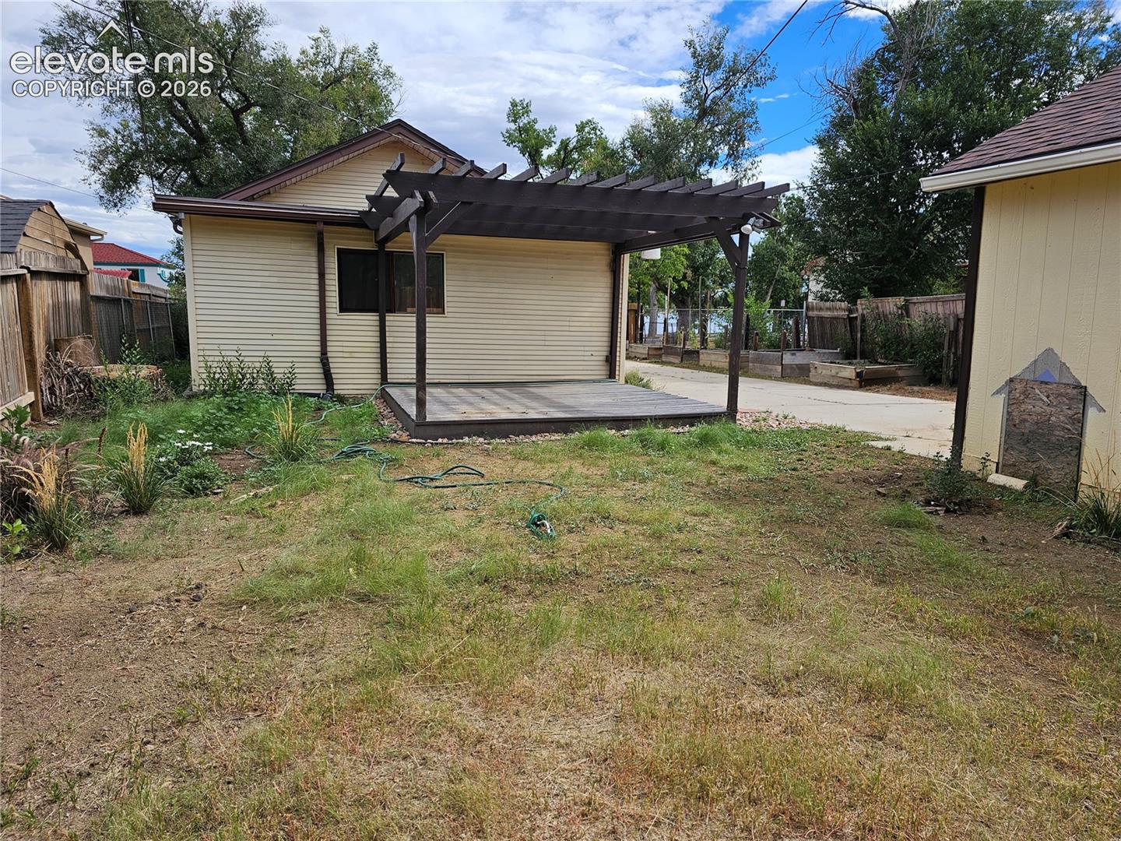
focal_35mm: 23
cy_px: 420
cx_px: 560
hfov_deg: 73.9
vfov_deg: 58.9
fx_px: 745
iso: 10
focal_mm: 6.3
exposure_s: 1/692
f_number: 1.7
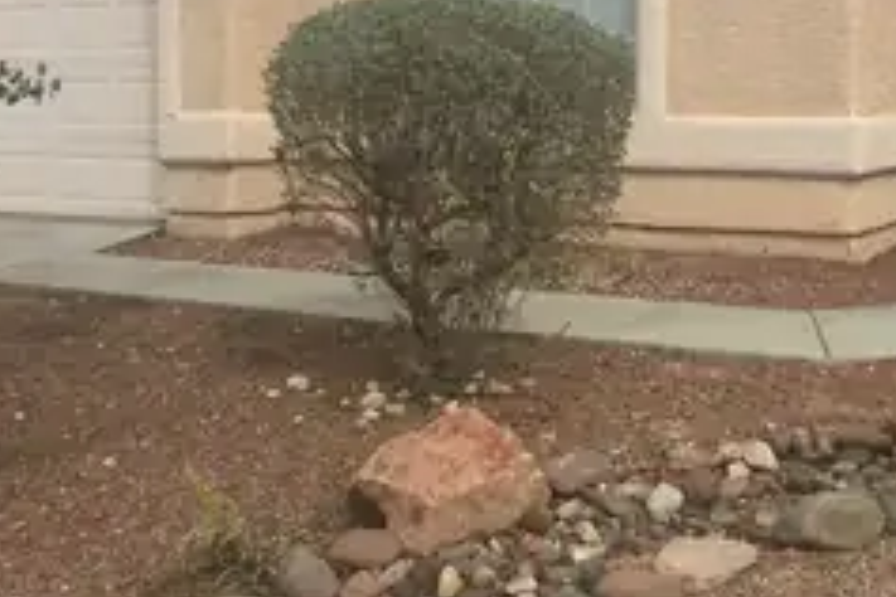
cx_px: 620
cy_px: 68
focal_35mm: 51
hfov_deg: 38.3
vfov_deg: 25.7
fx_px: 1269
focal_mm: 4.15
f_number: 2.2
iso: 32
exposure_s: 1/2198
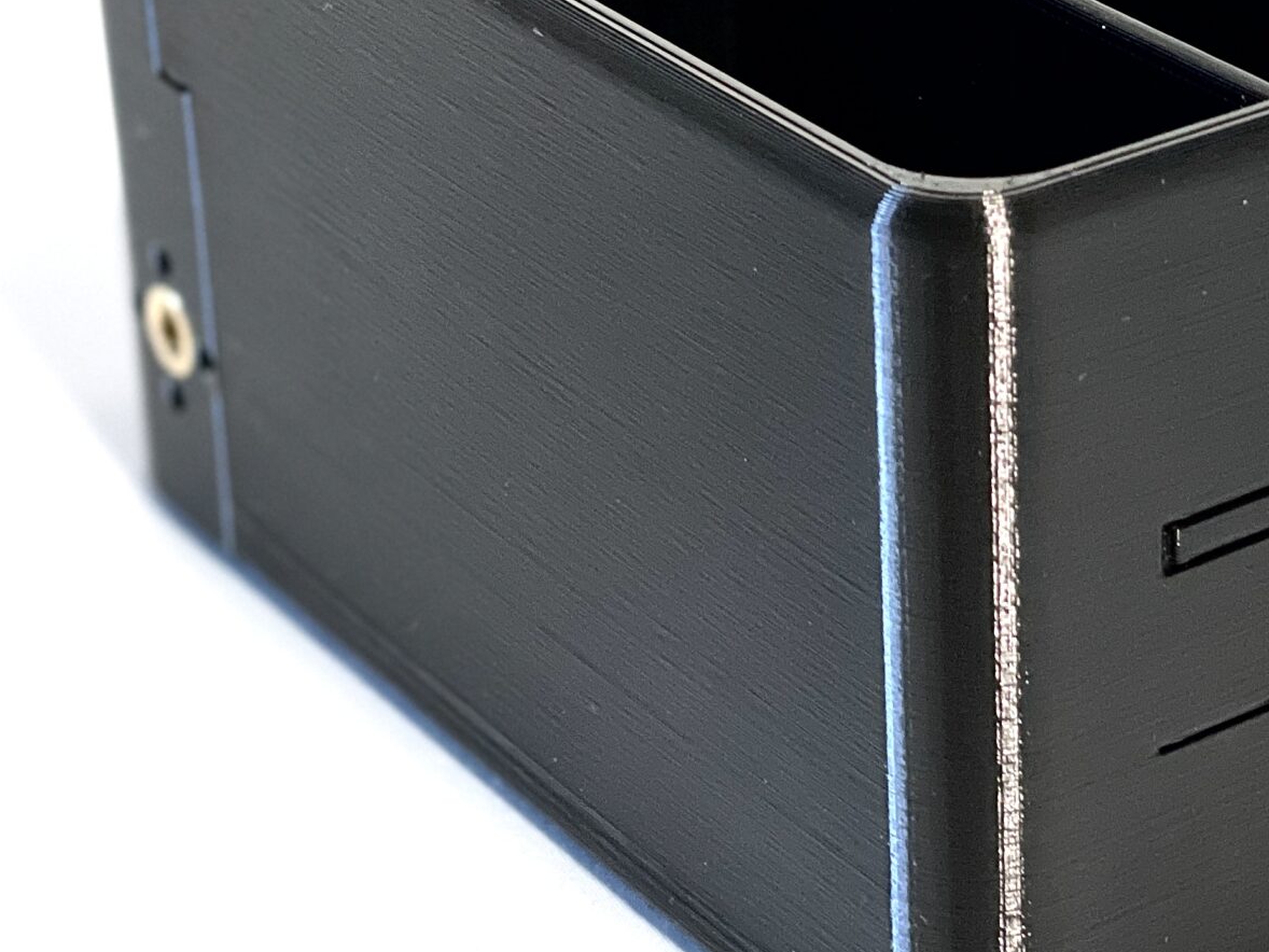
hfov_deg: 17.1
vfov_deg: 13.0
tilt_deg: -22.0
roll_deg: +0.3
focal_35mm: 113
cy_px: 167
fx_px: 4143
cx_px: 1183
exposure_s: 1/122
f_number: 2
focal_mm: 6
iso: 160
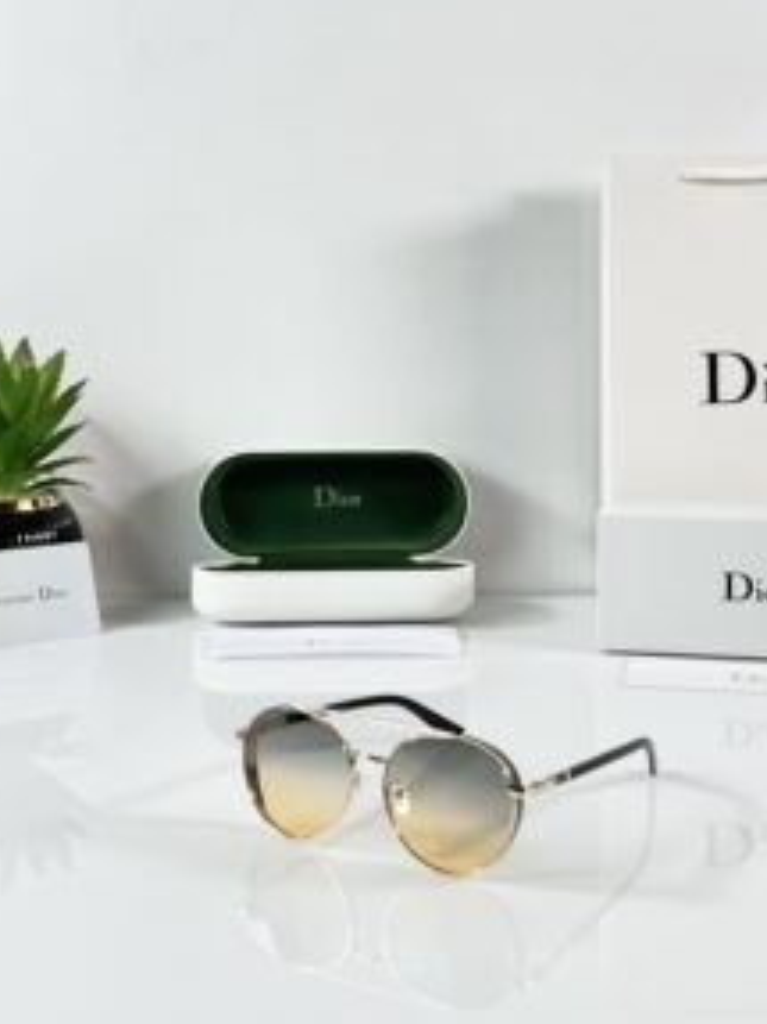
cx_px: 421
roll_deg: -0.1
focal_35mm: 67
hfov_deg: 21.9
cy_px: 325
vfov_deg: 28.7
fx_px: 1981
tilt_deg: -5.9
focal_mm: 6.86
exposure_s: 1/100
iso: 64
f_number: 1.78
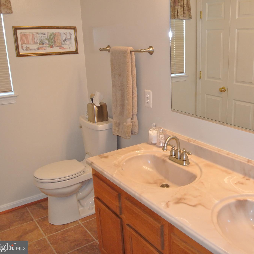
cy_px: 125
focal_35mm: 35
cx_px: 180
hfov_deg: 46.1
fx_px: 291
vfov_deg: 47.2
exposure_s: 1/60
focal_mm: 10
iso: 560
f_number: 3.5
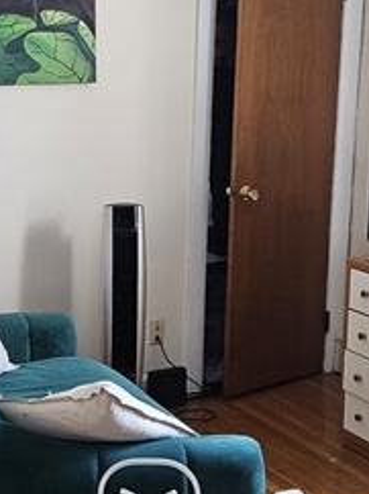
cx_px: 110
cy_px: 223
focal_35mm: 73
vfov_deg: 26.7
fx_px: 1039
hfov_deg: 20.0
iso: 400
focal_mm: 5.4
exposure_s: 1/120
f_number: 1.8
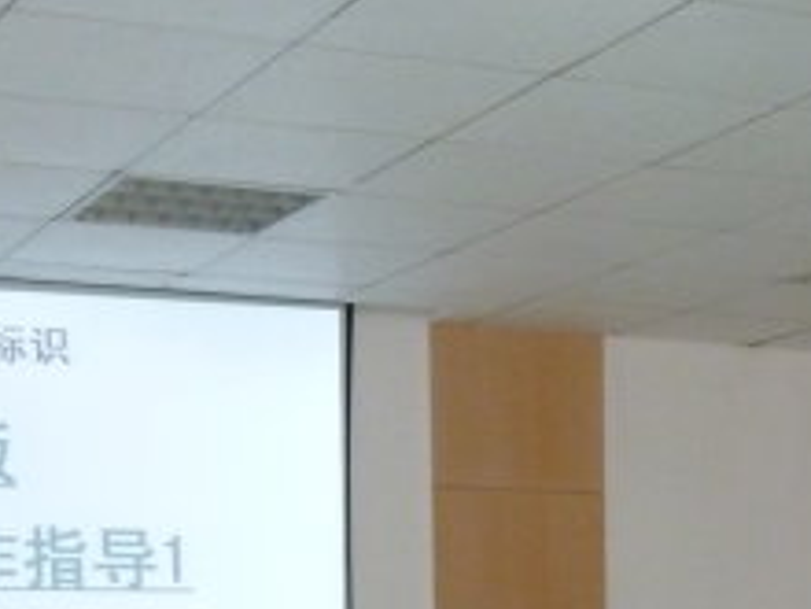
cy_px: 858
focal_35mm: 94
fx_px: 2202
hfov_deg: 20.8
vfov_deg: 14.8
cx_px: 487
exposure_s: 1/15
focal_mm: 5
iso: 400
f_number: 3.4
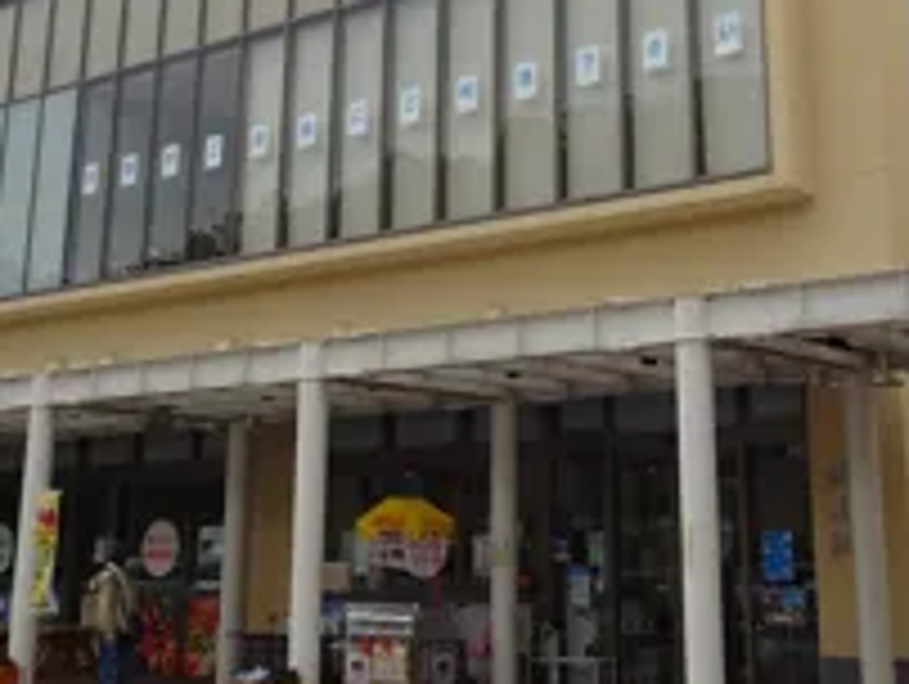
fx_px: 1499
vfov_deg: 25.1
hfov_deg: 33.7
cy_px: 99
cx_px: 531
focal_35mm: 57
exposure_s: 1/640
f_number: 3.5
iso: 80
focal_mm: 4.1
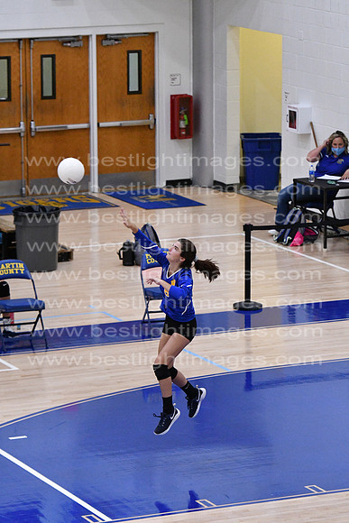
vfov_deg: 11.2
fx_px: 2659
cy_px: 262
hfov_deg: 7.5
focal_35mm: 183
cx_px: 174
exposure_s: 1/1250
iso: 6400
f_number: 3.2
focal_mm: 122
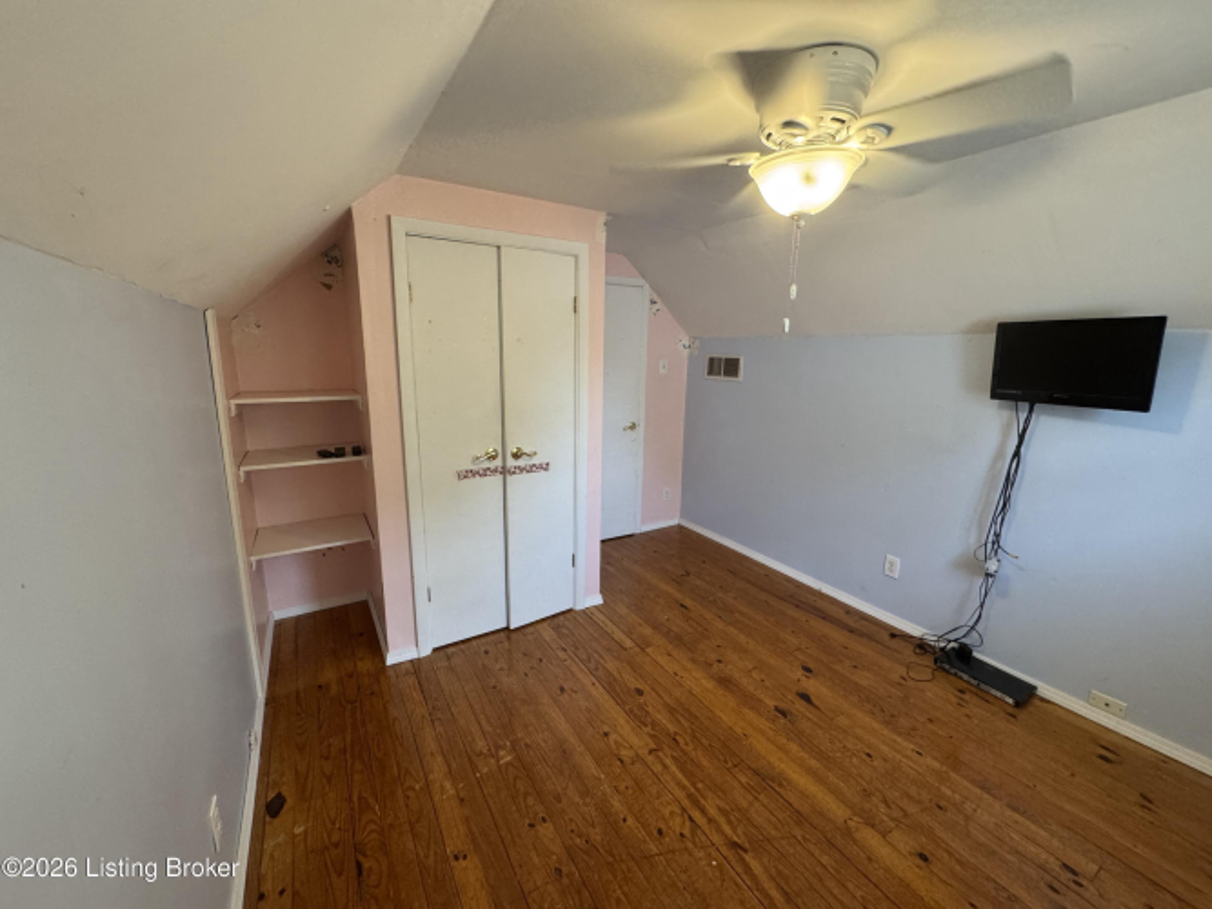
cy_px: 454
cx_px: 606
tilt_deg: -12.8
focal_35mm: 14
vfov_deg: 85.7
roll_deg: -0.9
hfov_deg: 102.1
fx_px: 490
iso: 320
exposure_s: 1/120
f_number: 2.2
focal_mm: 2.22
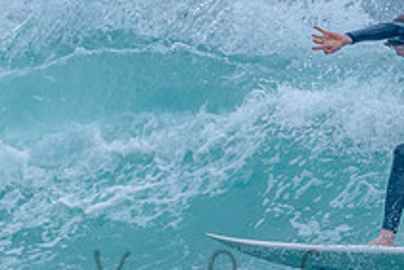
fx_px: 19371
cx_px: 319
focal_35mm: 1725
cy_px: 213
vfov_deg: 0.8
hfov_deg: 1.2
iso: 800
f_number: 5.6
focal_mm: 500
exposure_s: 1/2000
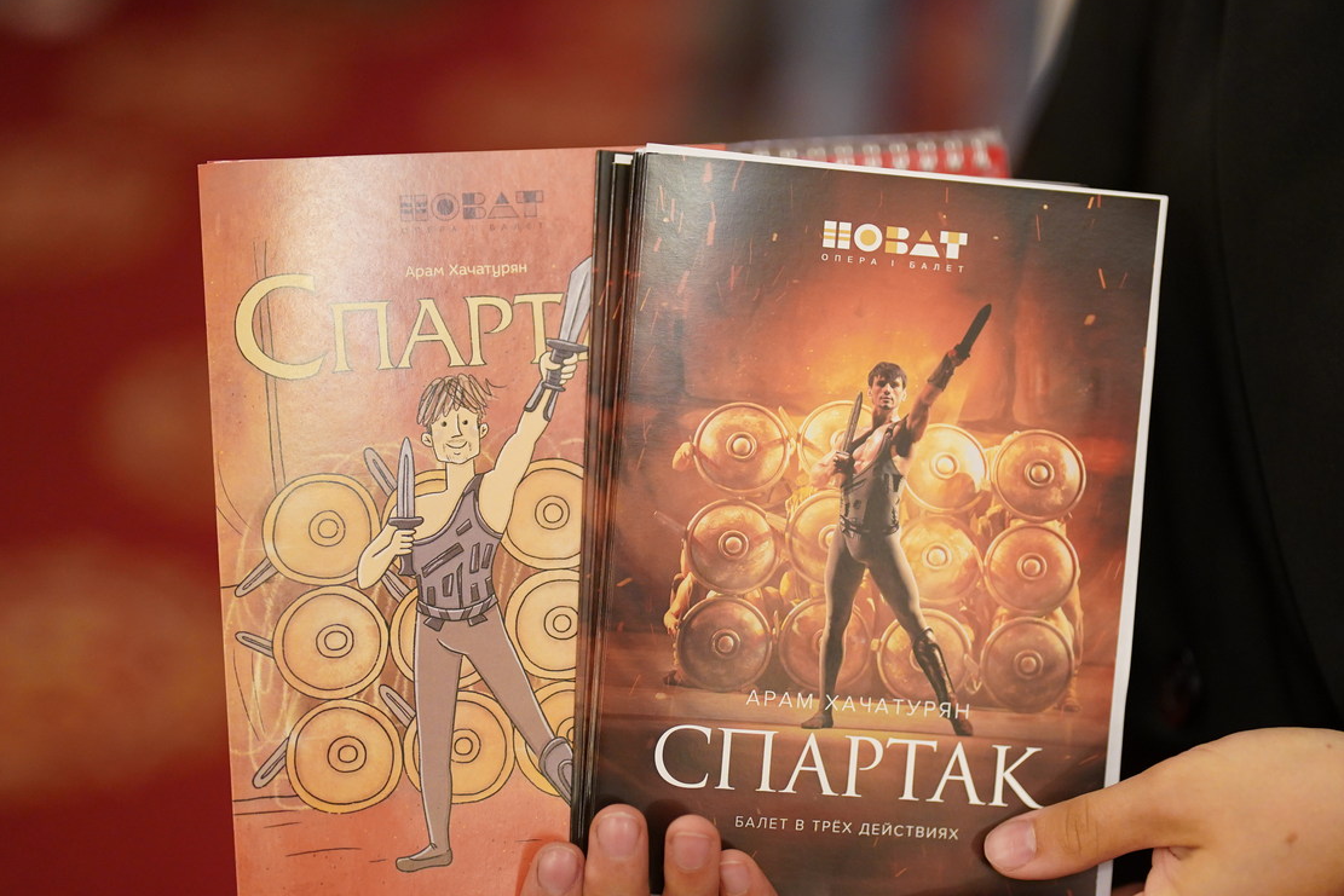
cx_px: 784
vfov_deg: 18.9
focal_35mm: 72
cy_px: 545
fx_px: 2688
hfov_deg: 28.0
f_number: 1.2
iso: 1600
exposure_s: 1/320
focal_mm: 50
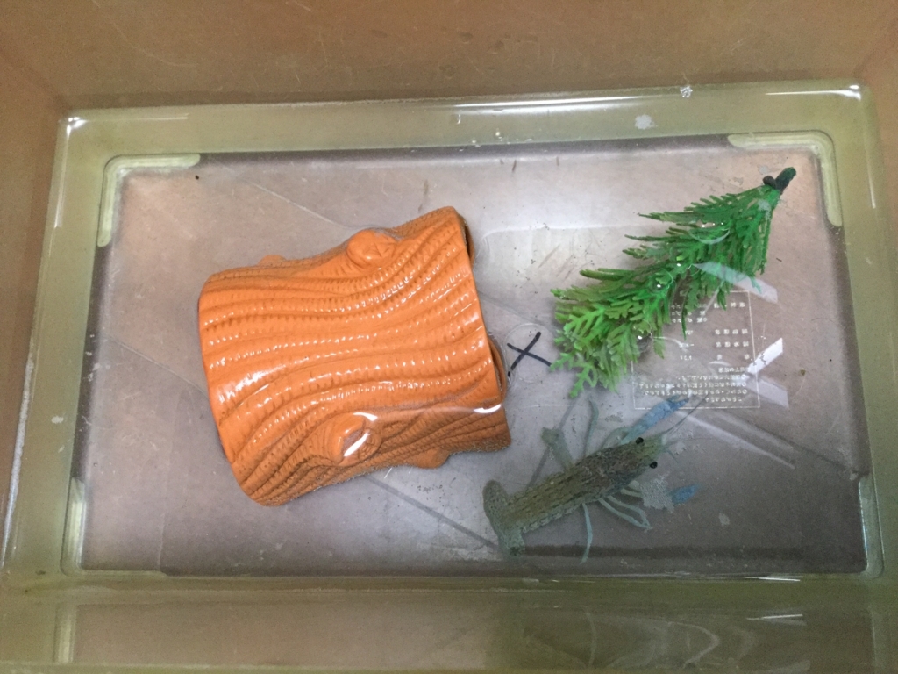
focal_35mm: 31
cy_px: 337
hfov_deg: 58.4
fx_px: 804
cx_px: 449
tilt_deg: -75.3
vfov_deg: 45.4
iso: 200
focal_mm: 3.3
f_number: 2.4
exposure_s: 1/24
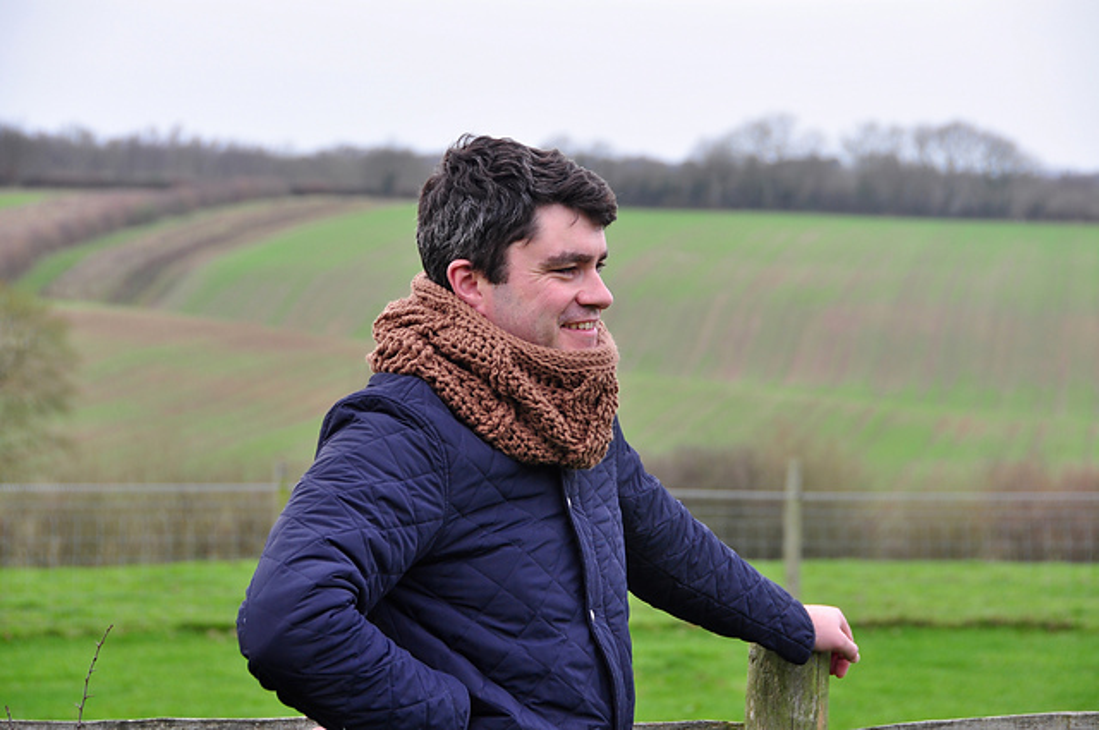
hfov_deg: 14.4
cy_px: 365
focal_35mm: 142
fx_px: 4345
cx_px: 550
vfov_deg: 9.6
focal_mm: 95
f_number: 5.3
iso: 200
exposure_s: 1/80
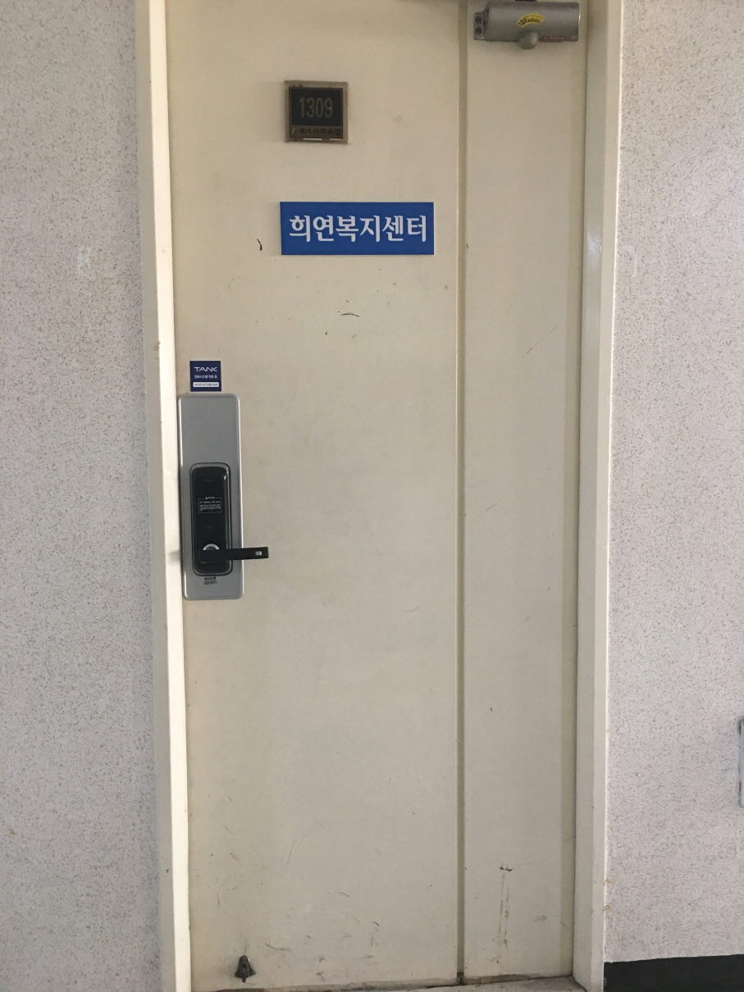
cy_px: 496
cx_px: 372
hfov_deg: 48.2
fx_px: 831
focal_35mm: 29
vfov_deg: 61.7
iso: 80
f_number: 2.2
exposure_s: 1/10
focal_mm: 4.15
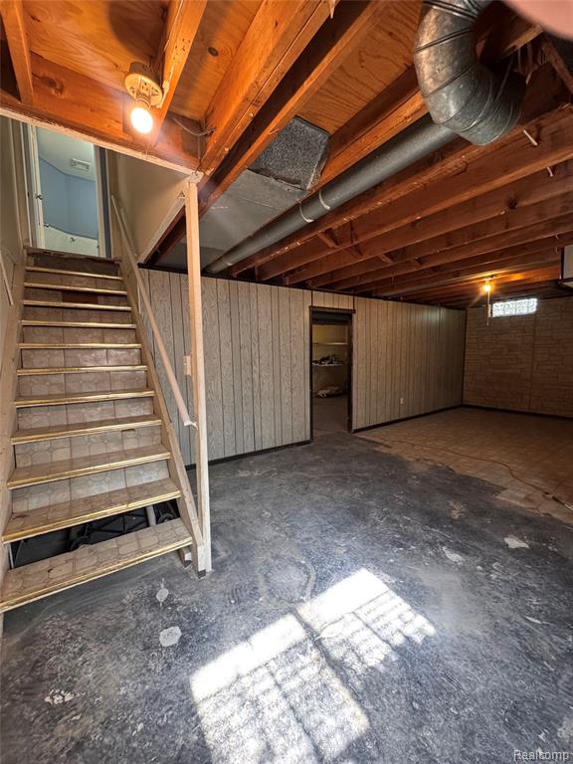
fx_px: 309
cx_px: 286
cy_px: 382
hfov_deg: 85.7
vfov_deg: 102.1
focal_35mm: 14
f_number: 2.2
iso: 400
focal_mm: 2.22
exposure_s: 1/60
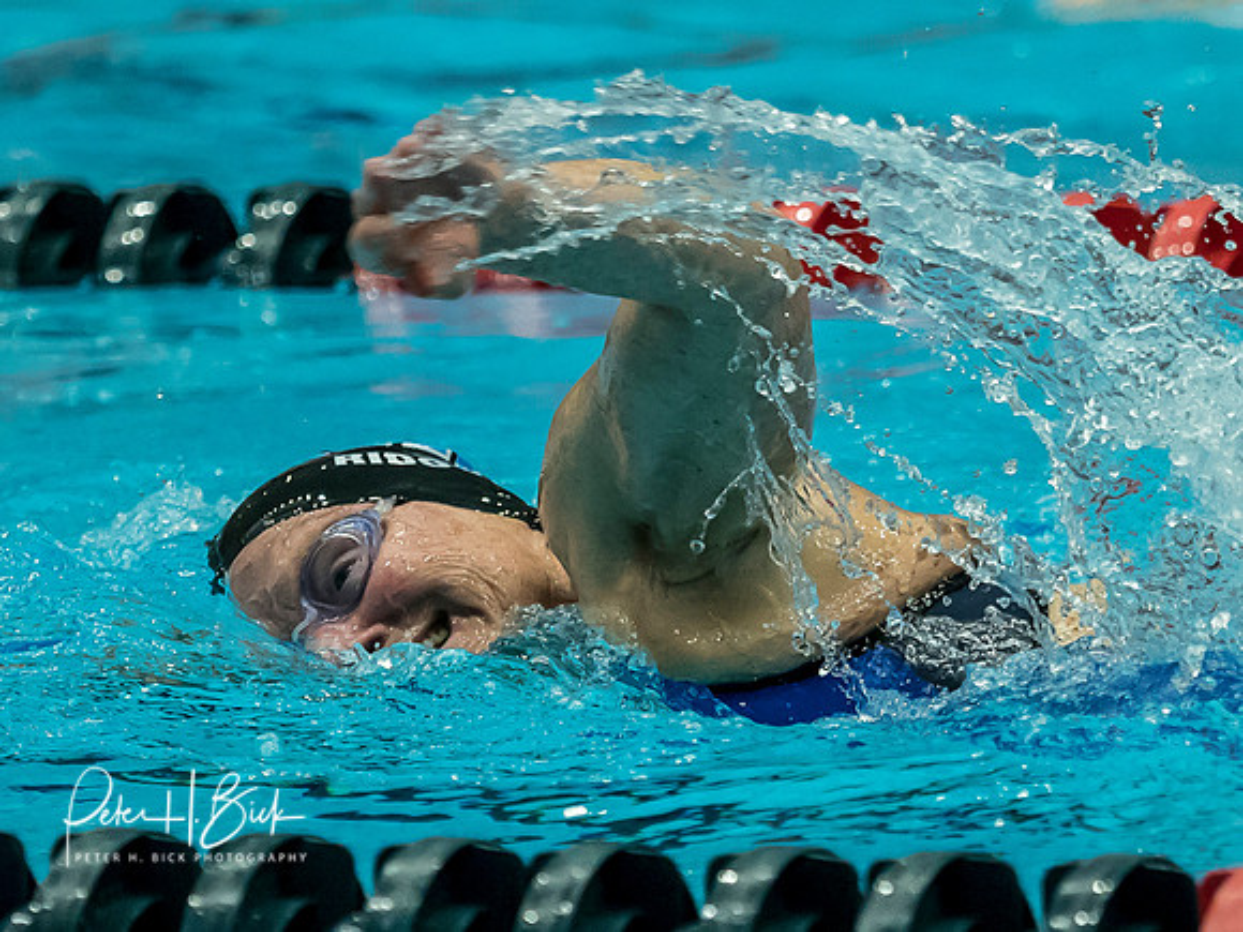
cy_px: 512
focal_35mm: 665
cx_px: 607
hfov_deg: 3.0
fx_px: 23879
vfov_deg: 2.2
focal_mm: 150
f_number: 2.8
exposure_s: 1/1000
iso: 2500
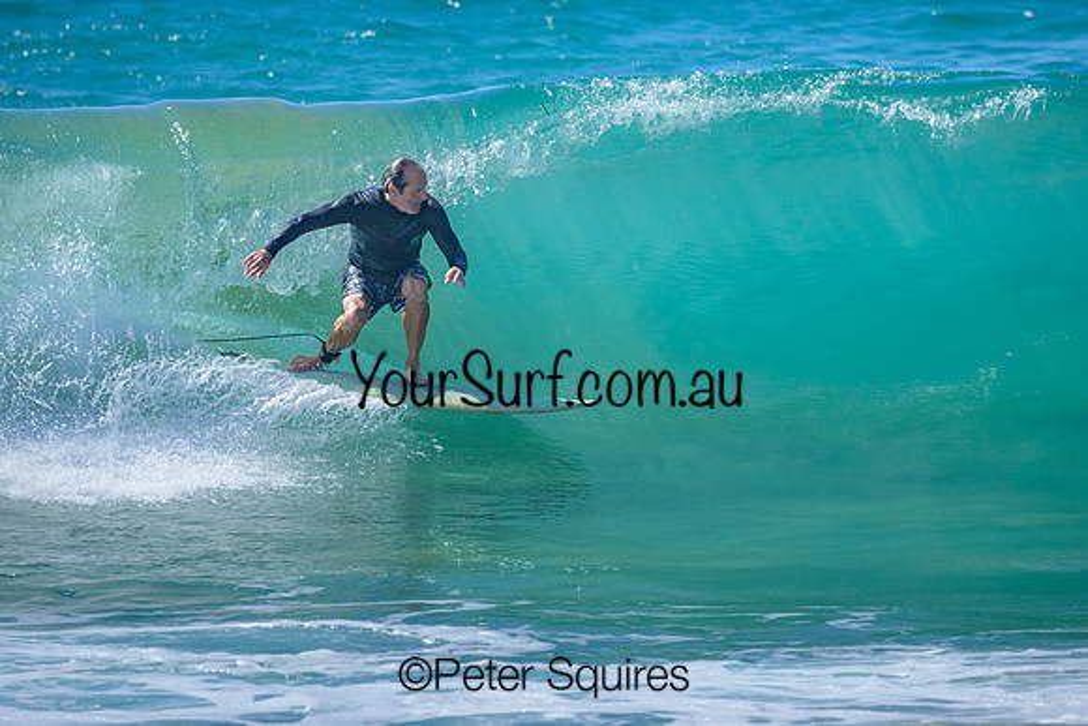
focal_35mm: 1101
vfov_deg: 1.2
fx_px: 33277
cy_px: 251
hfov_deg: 1.9
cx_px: 514
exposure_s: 1/3200
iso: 450
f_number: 6.3
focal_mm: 800
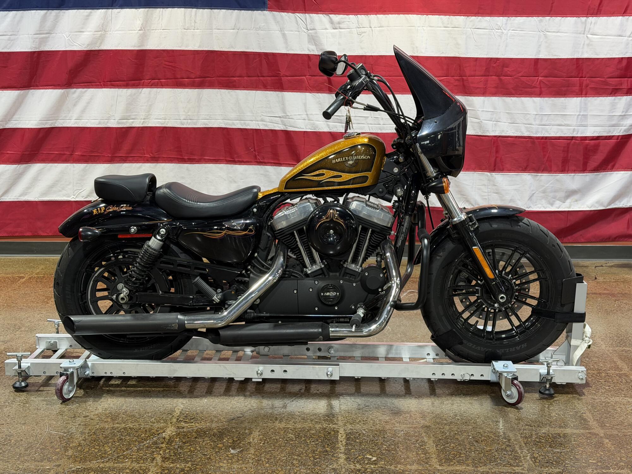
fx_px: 876
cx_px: 316
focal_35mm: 48
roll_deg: +0.0
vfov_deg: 30.3
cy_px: 237
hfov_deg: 39.7
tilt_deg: -11.9
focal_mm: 6.76
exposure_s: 1/60
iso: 80
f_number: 1.78
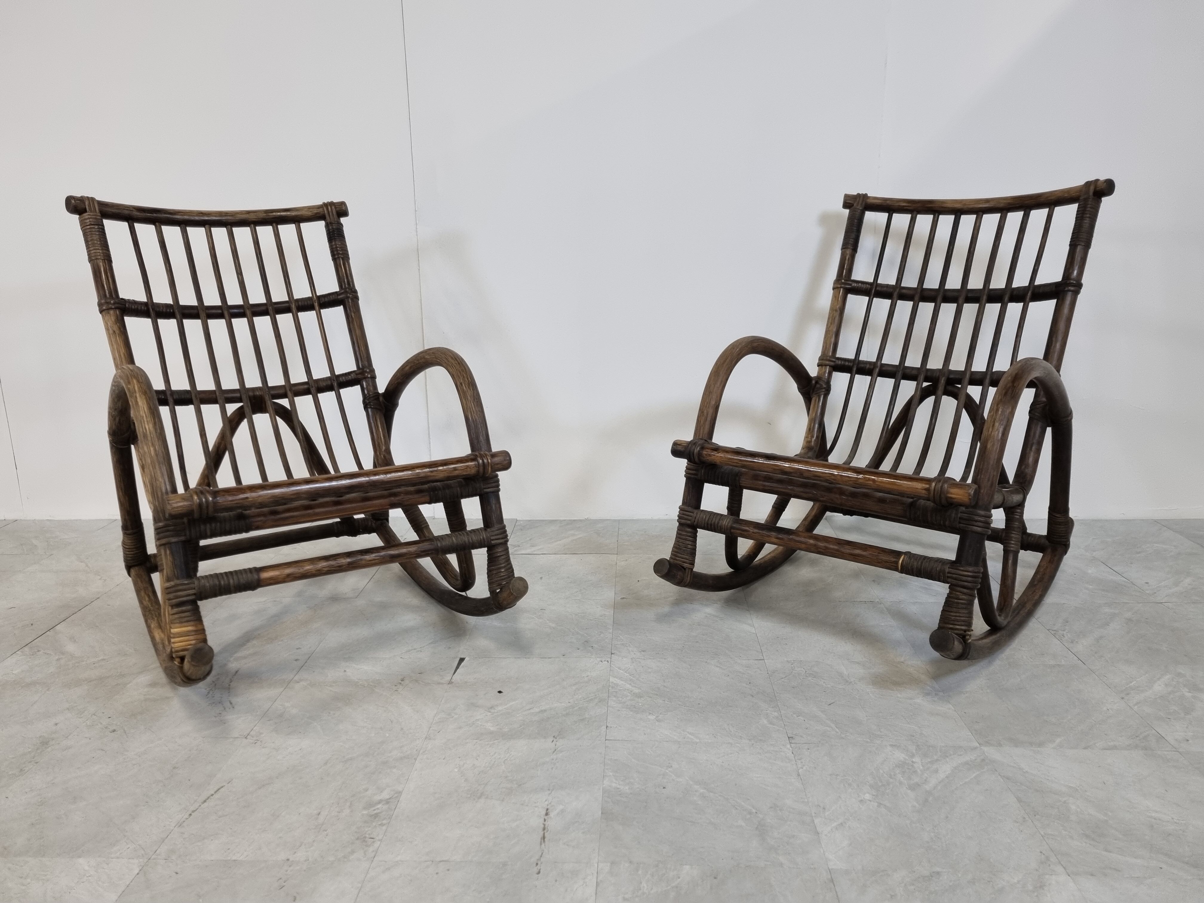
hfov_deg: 67.3
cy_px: 452
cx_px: 602
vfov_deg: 53.1
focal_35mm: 26
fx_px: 904
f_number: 1.8
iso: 250
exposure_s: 1/100
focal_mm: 5.4
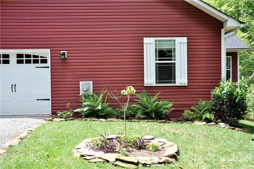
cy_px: 84
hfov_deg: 49.6
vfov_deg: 34.1
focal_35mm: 39
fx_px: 275
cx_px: 127
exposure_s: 1/125
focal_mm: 26
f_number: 5.6
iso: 220
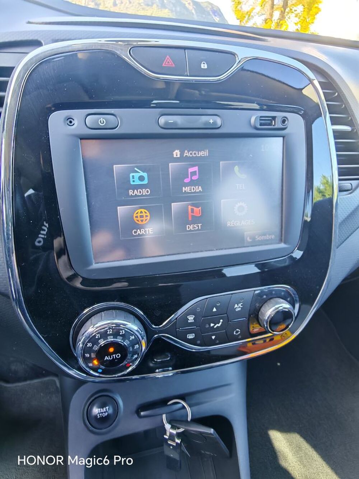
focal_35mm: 19
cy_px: 240
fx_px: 263
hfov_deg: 68.7
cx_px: 180
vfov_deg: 84.7
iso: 160
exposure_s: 1/50
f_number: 2
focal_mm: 1.82
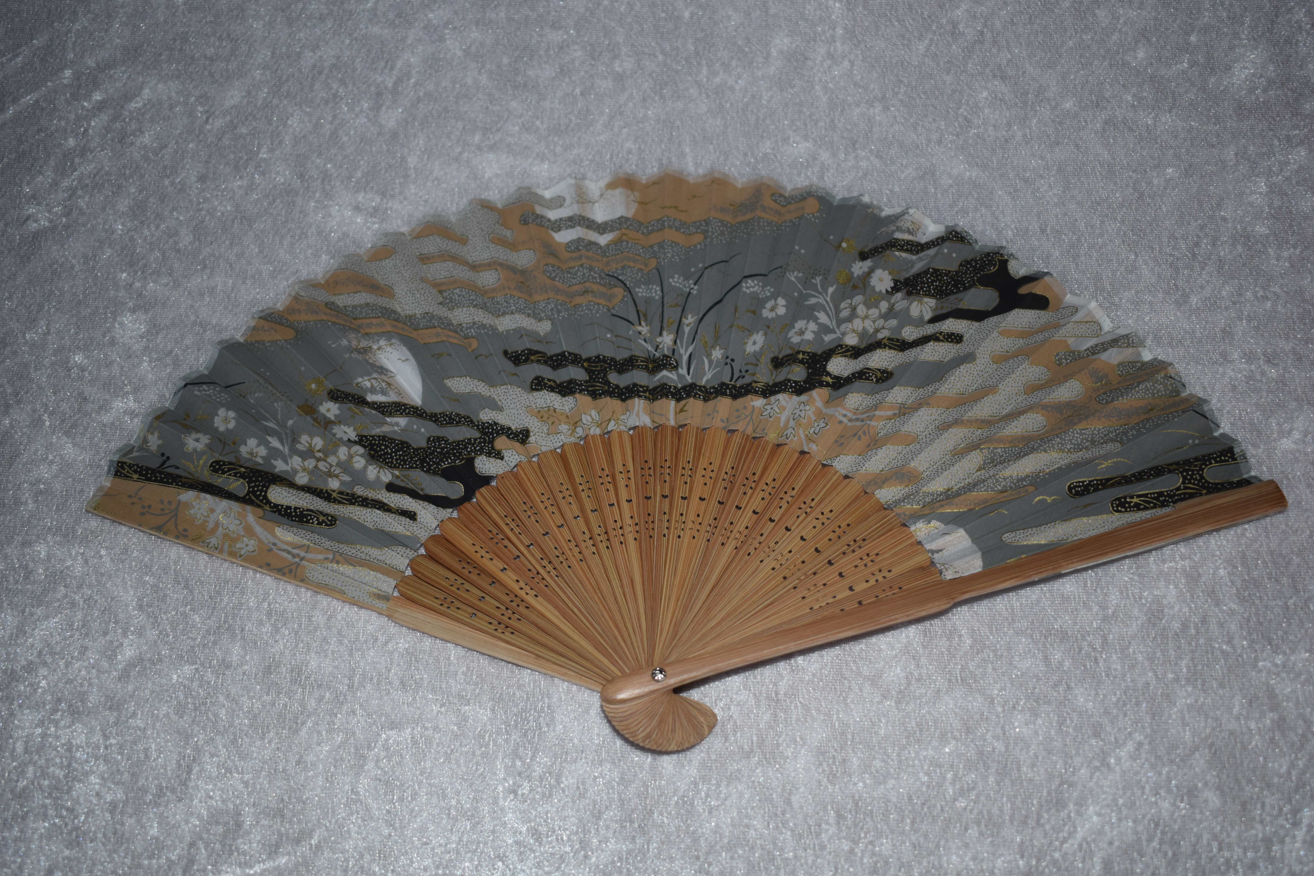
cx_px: 657
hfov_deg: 49.6
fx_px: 1423
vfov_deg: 34.2
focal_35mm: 39
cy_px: 438
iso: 320
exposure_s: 1/125
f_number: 4
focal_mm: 26
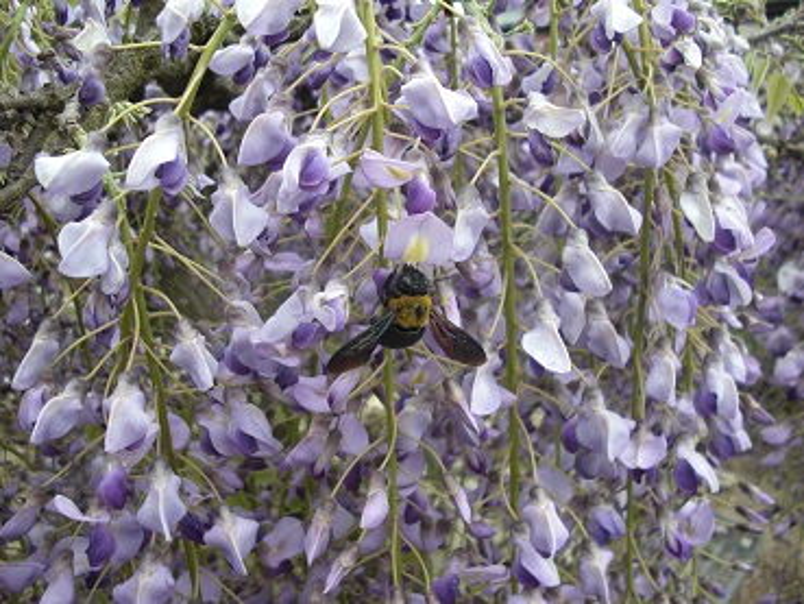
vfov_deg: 39.7
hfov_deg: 51.3
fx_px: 836
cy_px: 302
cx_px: 402
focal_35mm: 36
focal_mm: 6.3
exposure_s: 1/250
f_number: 2.8
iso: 50
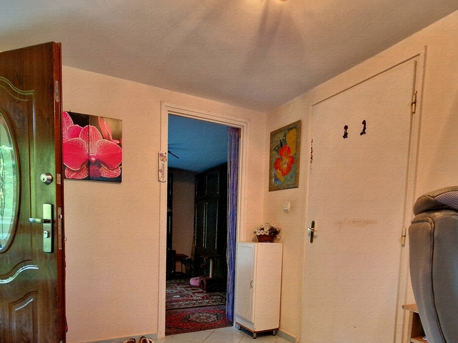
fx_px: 251
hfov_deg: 84.5
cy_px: 248
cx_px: 212
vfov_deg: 65.3
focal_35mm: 19
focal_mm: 2.2
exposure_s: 1/33
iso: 400
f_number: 2.2
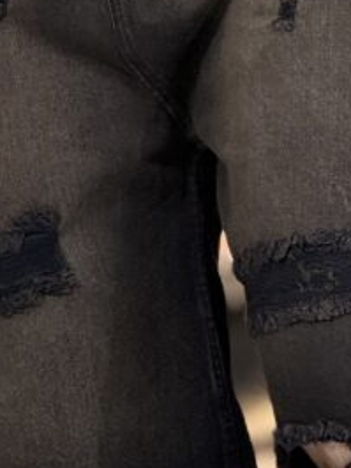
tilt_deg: -6.0
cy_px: 484
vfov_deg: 4.3
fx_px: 6268
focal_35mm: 464
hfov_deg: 3.2
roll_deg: -0.4
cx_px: 236
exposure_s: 1/100
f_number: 2.8
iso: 160
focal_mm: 15.66
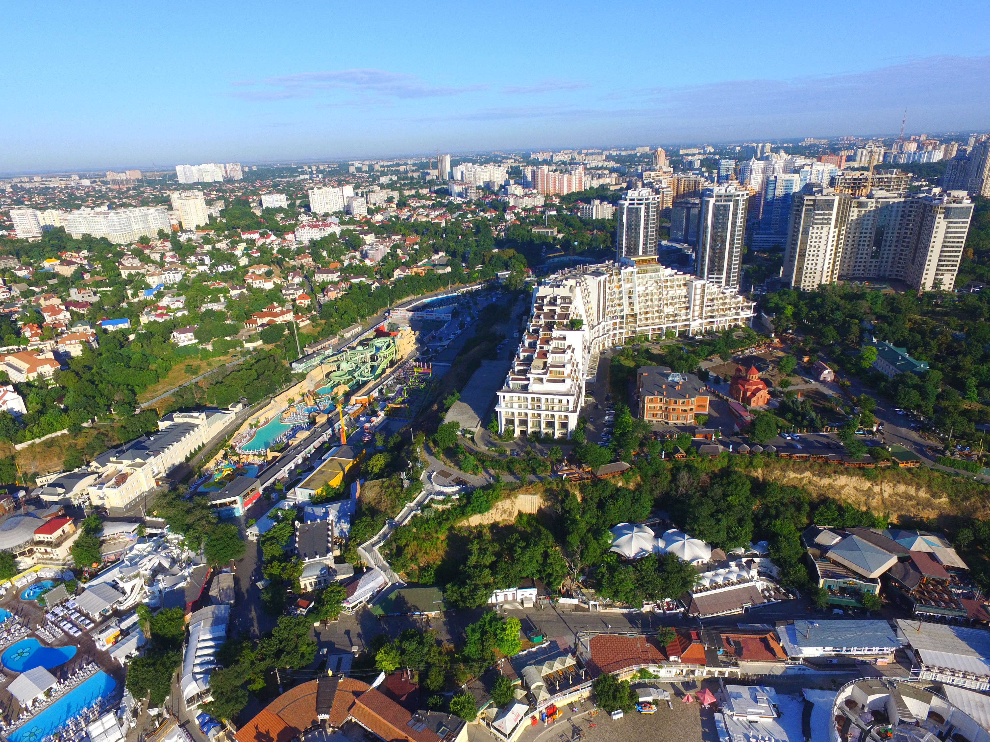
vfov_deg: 66.0
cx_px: 495
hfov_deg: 81.7
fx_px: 572
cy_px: 371
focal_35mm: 20
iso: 100
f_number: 2.8
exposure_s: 1/909
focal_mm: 3.61
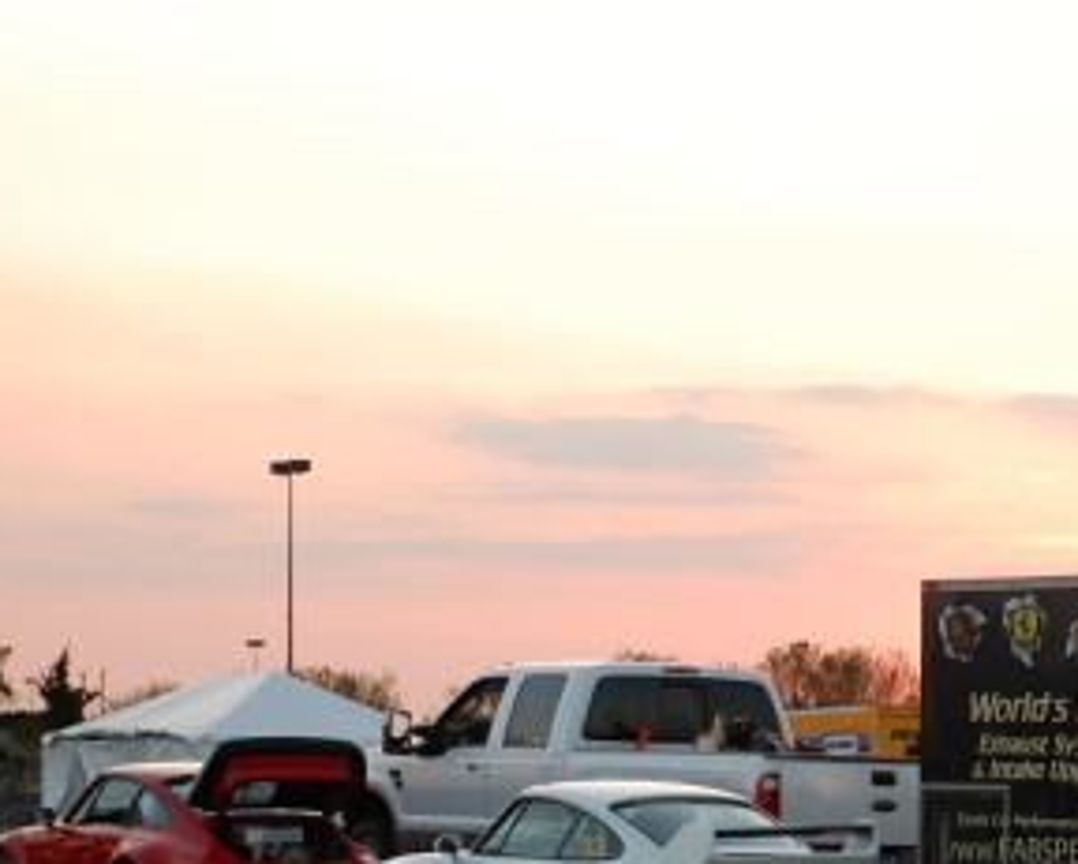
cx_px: 1039
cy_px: 744
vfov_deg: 10.3
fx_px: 4791
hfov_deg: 12.7
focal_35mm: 150
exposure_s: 1/50
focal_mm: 48
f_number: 4.8
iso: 100
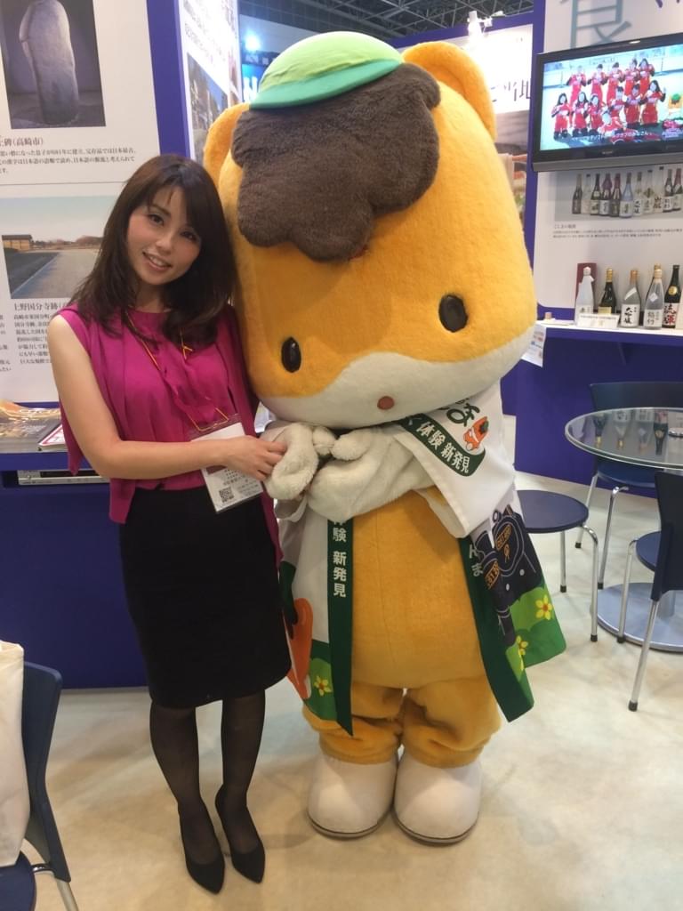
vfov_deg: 61.7
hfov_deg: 48.2
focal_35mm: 29
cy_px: 456
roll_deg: +3.0
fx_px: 763
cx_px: 342
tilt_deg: -18.2
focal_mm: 4.15
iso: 125
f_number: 2.2
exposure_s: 1/30
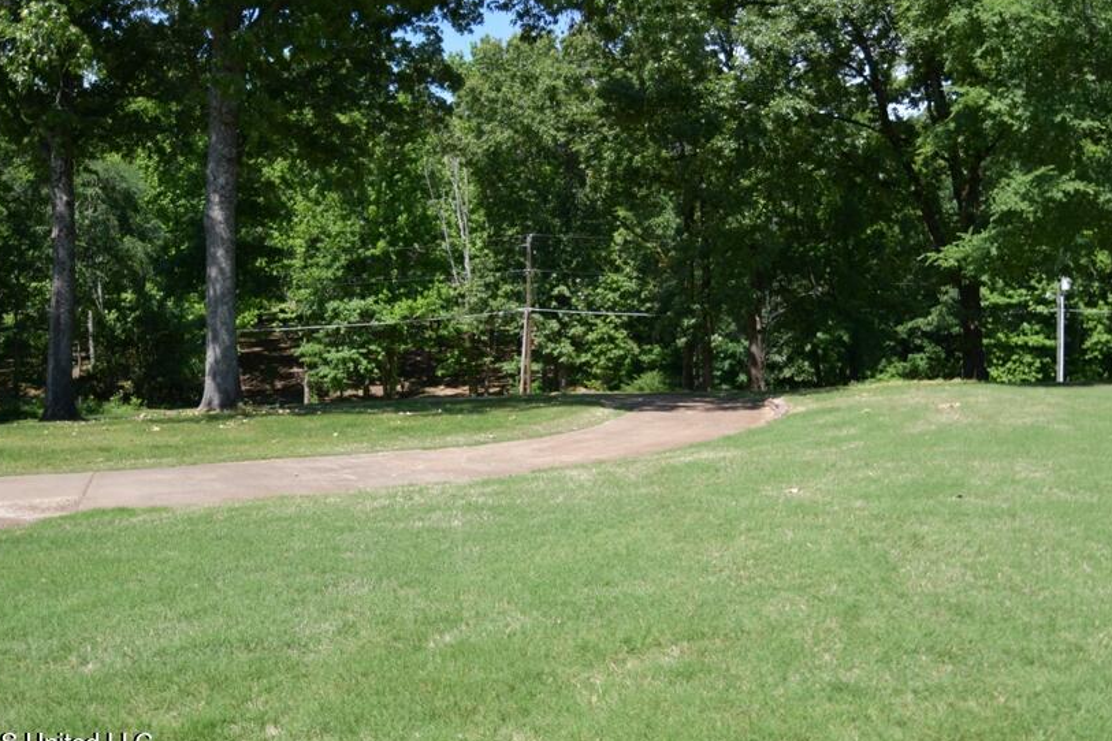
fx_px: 1050
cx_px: 573
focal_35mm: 34
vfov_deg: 38.8
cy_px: 318
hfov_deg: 55.8
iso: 200
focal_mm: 18
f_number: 4.2
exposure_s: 1/1600
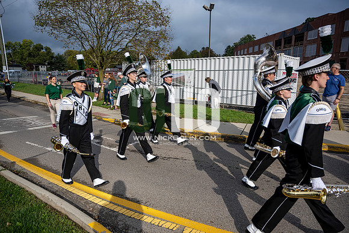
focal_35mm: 24
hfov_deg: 73.7
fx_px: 233
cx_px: 174
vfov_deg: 53.2
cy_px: 116
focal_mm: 24
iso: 125
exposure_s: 1/1600
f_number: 4
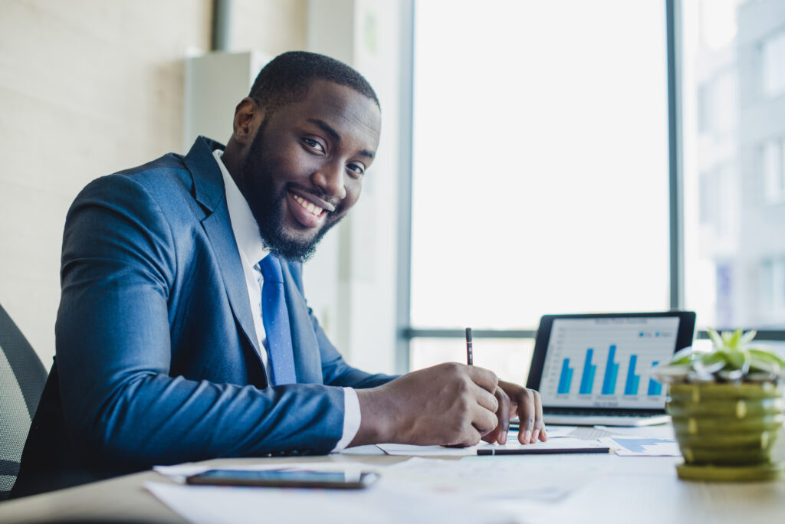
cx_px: 392
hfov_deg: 39.6
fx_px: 1091
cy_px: 262
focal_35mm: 50
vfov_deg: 27.0
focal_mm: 50
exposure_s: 1/160
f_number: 2.8
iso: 320
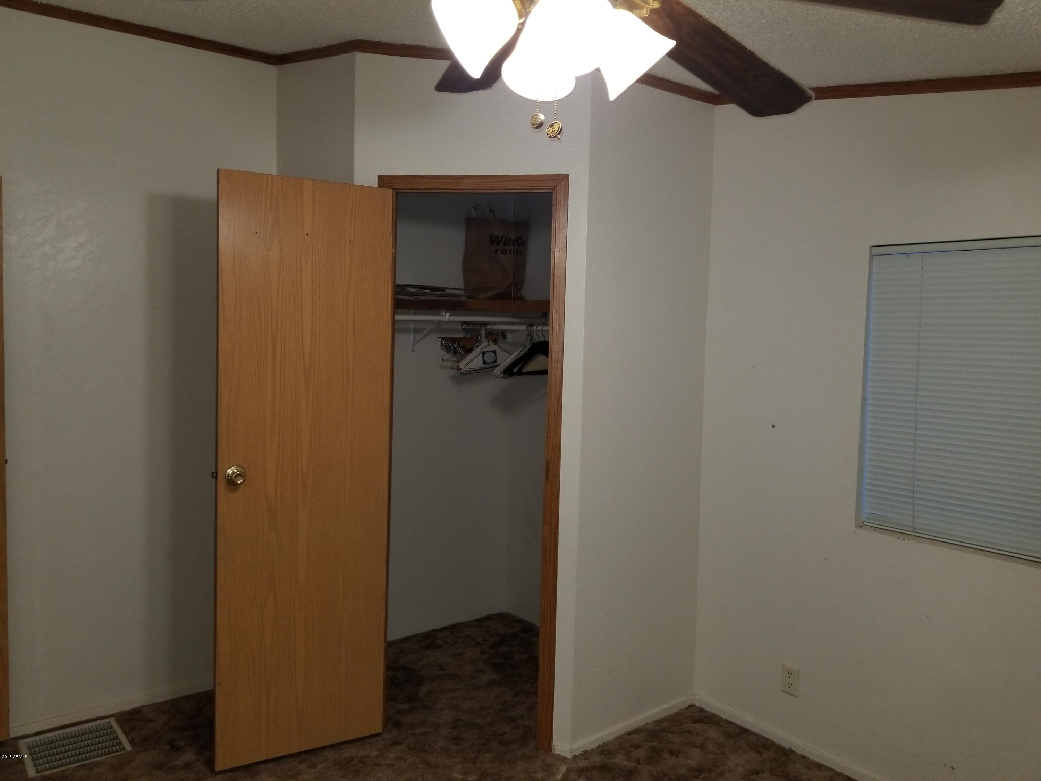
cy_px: 390
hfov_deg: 67.3
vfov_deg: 53.1
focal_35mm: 26
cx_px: 520
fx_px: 782
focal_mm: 4.25
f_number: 1.7
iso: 100
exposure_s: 1/40
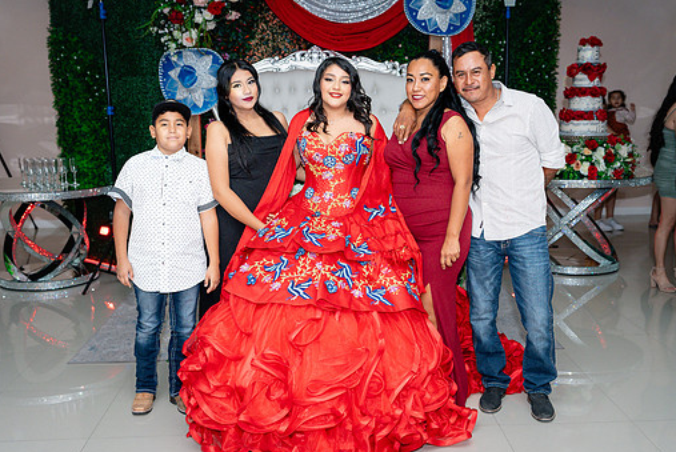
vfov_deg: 33.4
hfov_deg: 48.4
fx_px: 752
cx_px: 339
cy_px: 246
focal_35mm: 40
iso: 800
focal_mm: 35
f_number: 2.8
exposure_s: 1/250
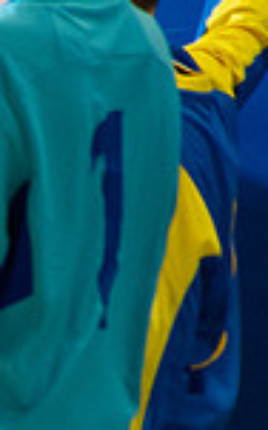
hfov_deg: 0.8
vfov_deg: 1.3
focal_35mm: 1565
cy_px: 342
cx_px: -519
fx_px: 18341
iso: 8000
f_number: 5.6
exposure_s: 1/320
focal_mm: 400
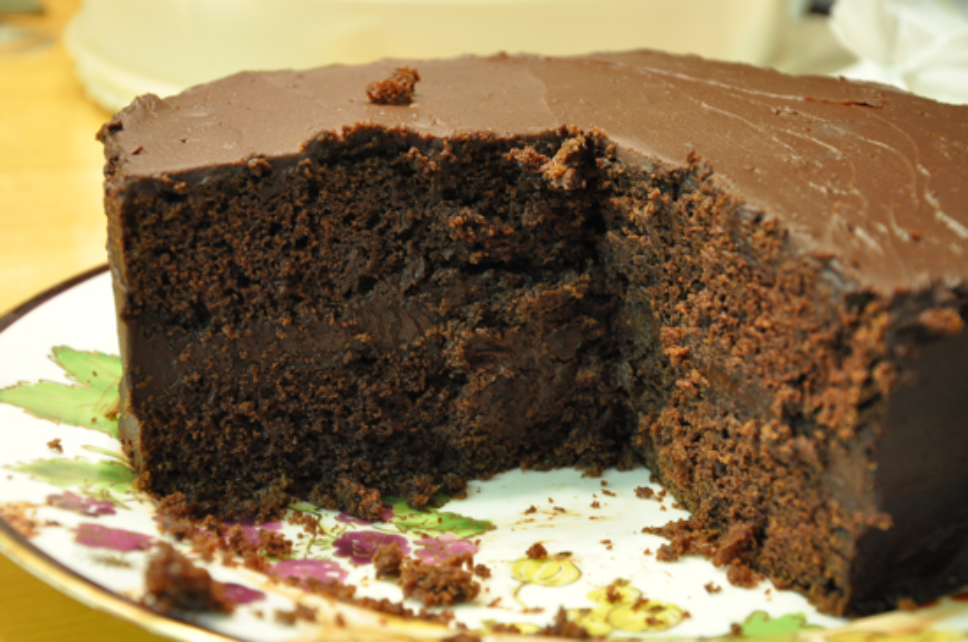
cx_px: 484
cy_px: 321
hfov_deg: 27.0
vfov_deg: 18.1
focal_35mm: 75
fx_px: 2014
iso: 1600
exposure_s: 1/20
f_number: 5
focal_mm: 50
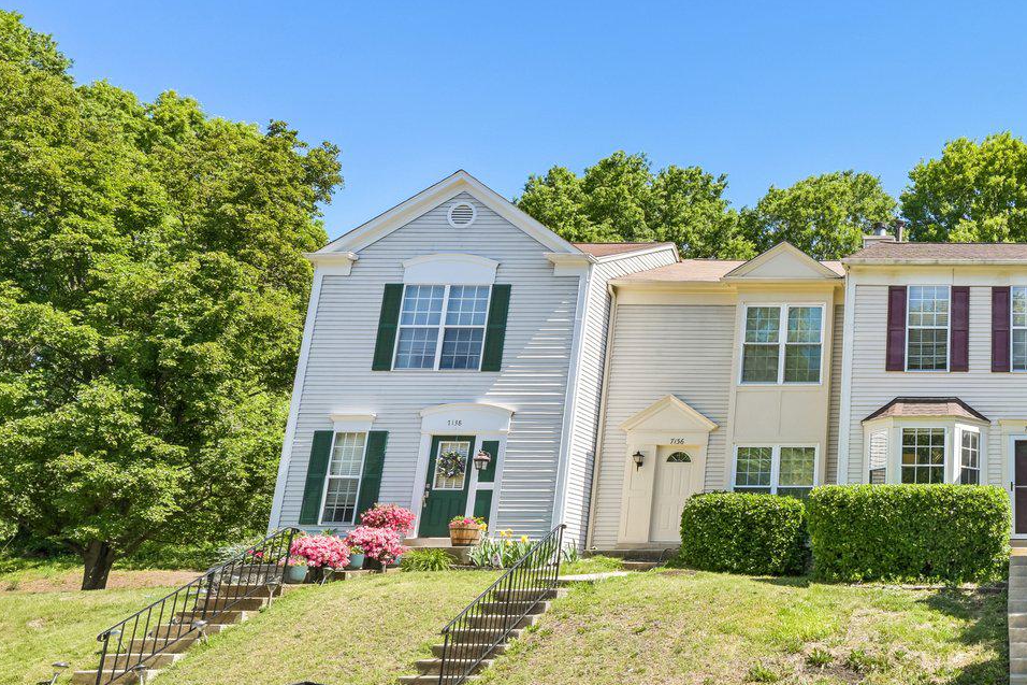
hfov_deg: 51.7
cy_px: 405
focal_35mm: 30
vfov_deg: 43.4
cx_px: 988
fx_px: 856
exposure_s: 1/125
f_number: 8
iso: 100
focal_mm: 14
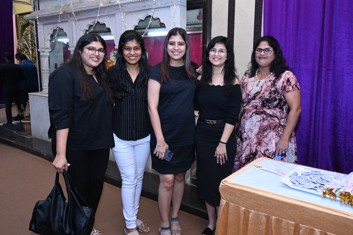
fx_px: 309
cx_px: 176
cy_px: 118
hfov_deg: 59.5
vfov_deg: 41.7
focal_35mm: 32
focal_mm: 31.5
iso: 2500
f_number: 6.3
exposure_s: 1/200
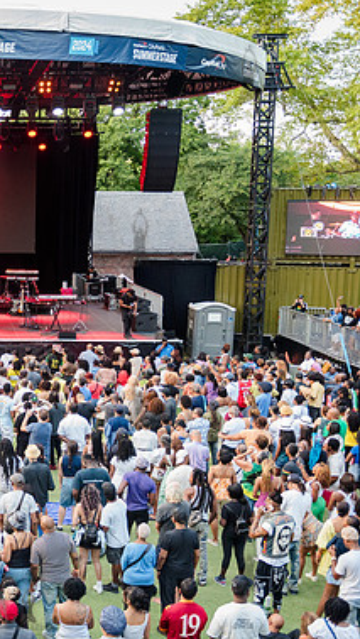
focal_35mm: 52
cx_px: -79
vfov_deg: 39.8
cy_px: 319
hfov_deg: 21.4
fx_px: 881
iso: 2000
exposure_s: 1/160
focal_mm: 32
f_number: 3.2
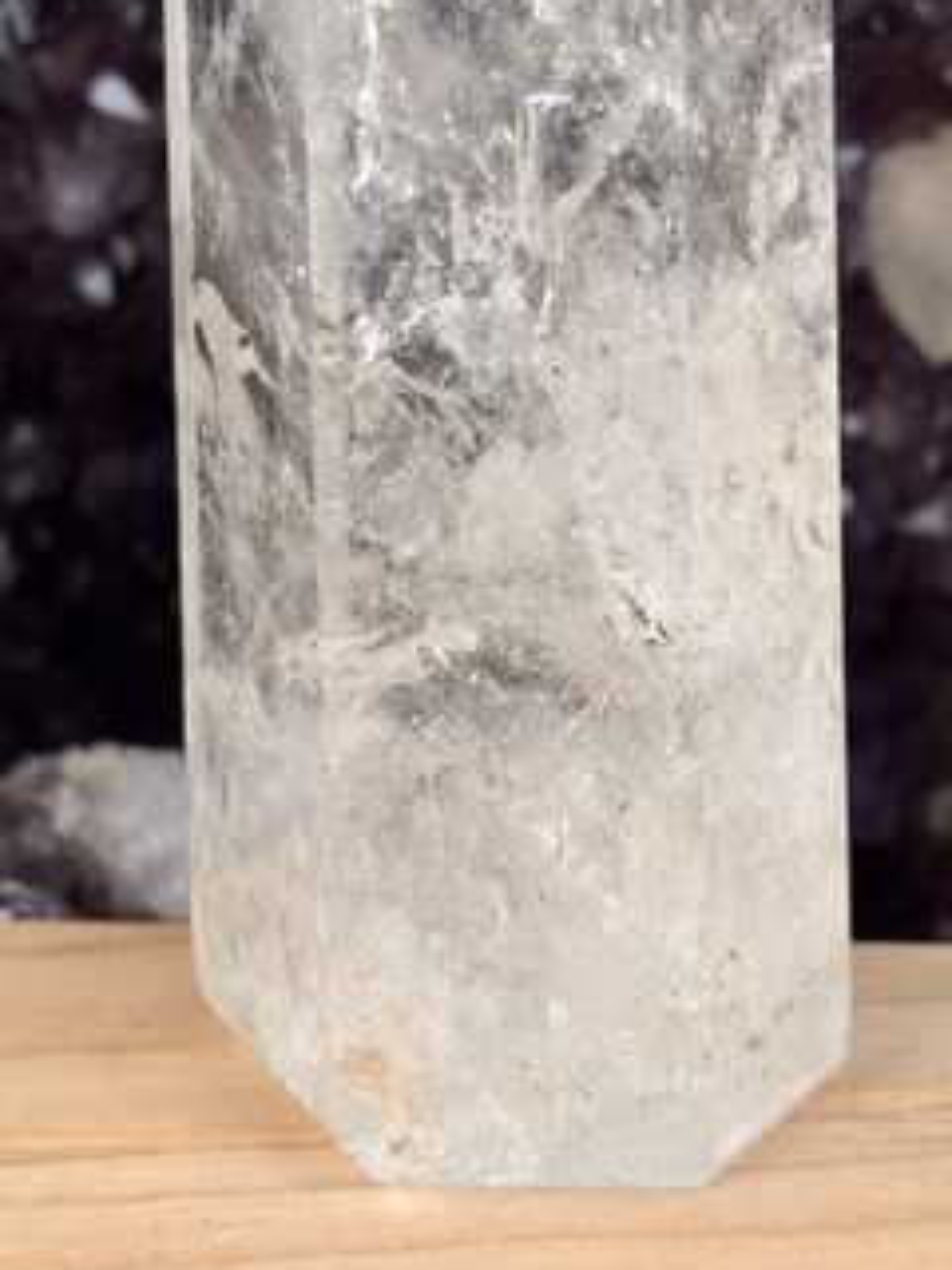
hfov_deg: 22.6
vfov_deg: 29.8
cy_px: 647
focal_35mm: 65
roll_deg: +0.0
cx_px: 532
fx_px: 2383
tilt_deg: -16.5
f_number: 1.6
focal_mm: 5.96
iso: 160
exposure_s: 1/40
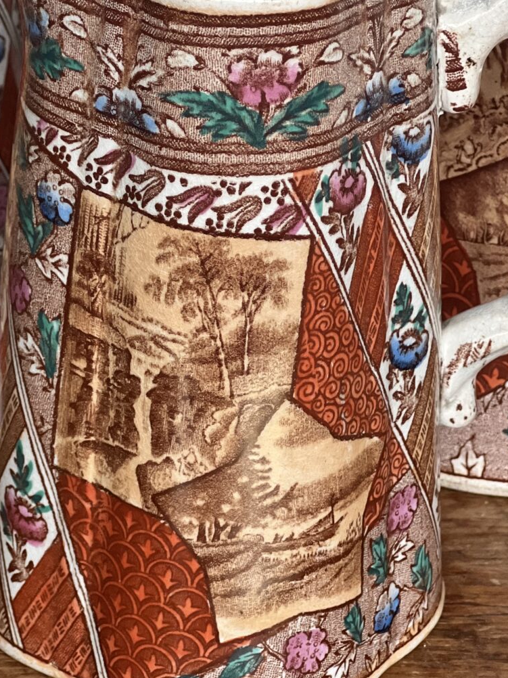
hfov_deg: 12.0
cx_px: 204
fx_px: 2408
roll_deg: -0.3
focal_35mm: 123
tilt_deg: -28.0
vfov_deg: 16.0
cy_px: 302
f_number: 2.8
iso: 250
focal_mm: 9
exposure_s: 1/121
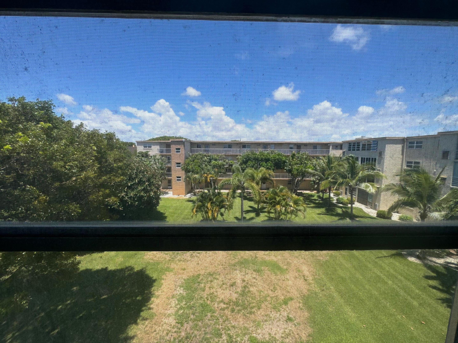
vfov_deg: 85.7
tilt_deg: -8.4
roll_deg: -0.6
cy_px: 172
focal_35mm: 14
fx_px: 185
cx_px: 229
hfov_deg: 102.1
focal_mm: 2.22
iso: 50
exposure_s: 1/1094
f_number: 2.2
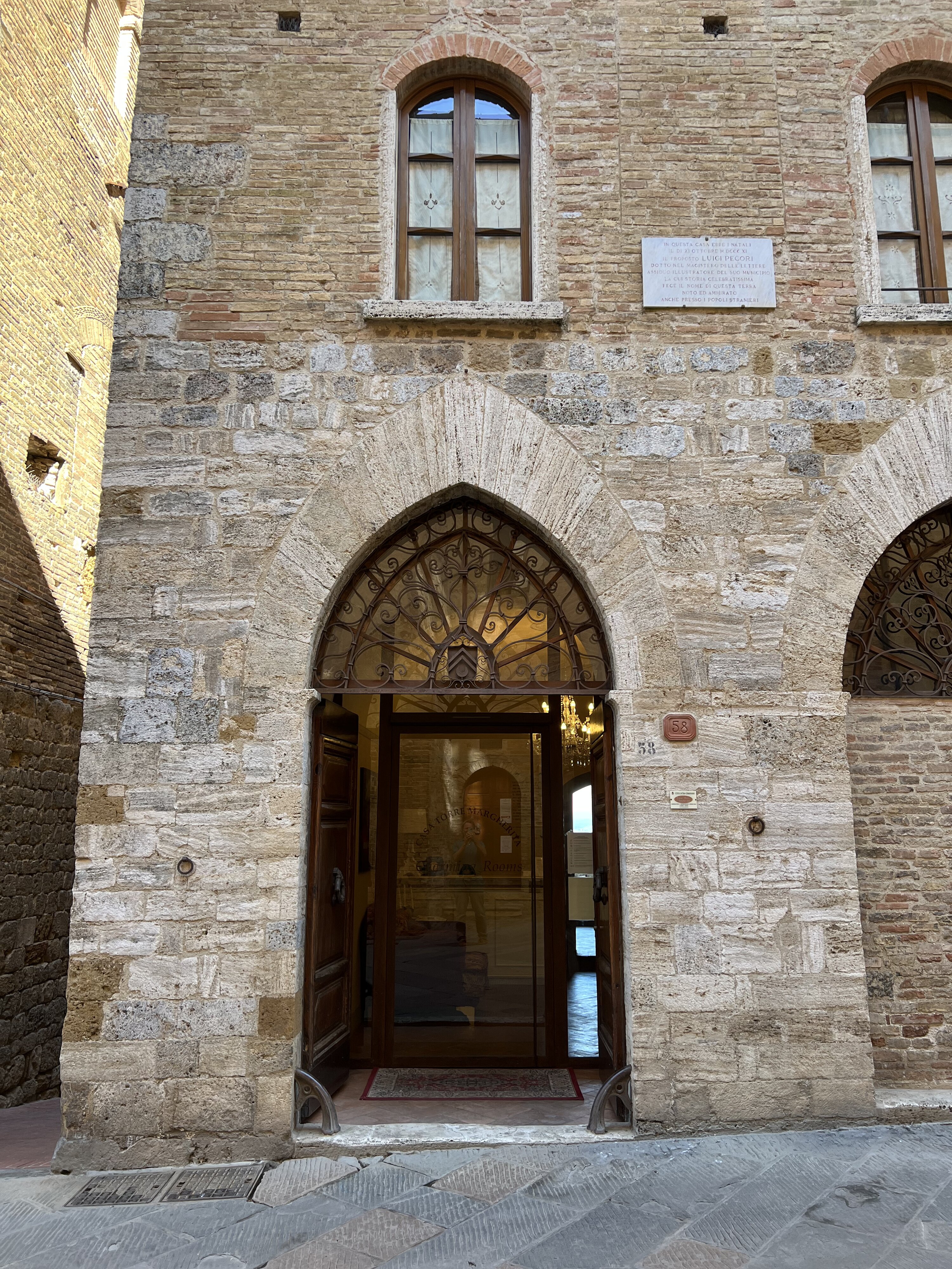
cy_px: 634
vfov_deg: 67.3
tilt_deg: +11.8
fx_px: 953
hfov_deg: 53.1
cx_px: 476
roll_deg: -0.5
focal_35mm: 26
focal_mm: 5.7
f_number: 1.5
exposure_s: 1/263
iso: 40
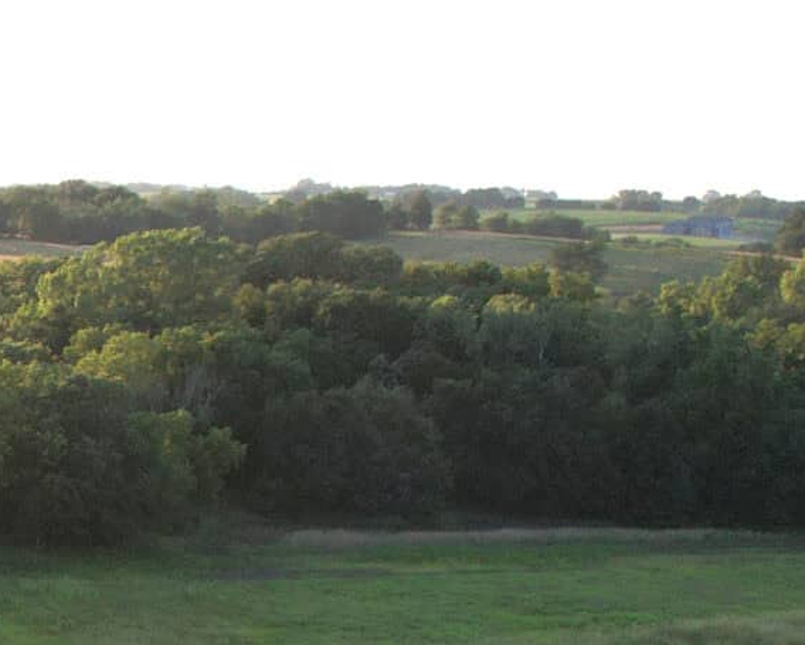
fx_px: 2217
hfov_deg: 16.4
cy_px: 985
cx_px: -734
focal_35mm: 93
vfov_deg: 15.2
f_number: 2.8
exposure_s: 1/640
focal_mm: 8.4
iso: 100
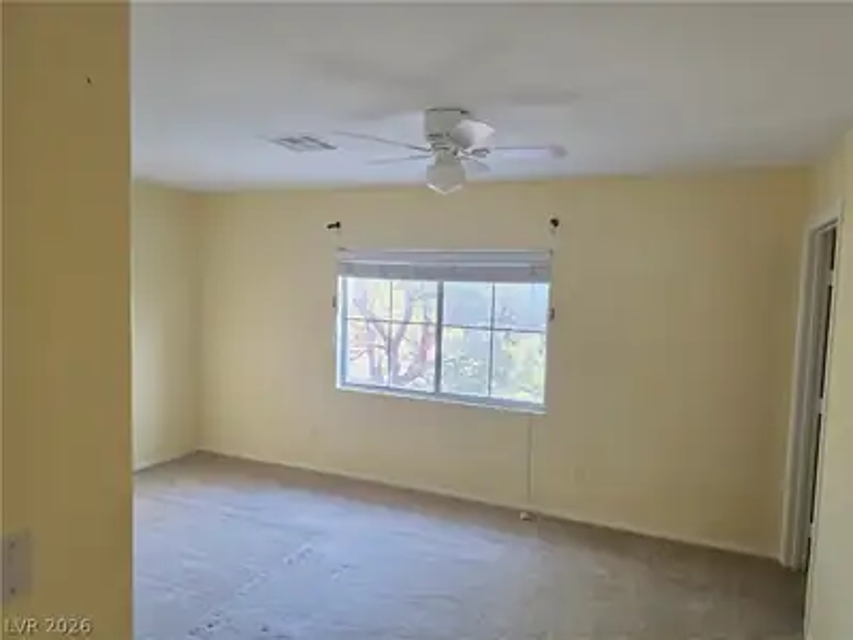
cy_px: 320
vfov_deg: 58.9
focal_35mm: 23
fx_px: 567
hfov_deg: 73.9
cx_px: 426
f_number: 1.7
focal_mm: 6.3
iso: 400
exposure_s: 1/120
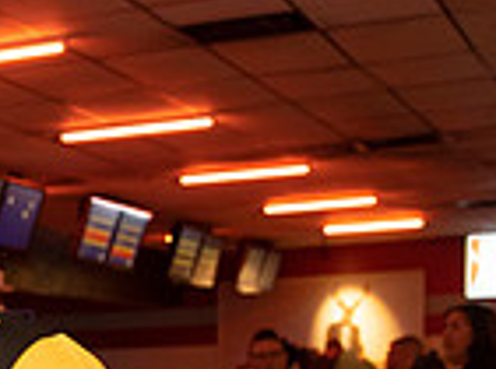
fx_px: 1701
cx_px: -478
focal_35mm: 119
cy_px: 536
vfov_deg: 11.9
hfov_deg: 14.1
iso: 2500
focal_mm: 30
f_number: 5.6
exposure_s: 1/80
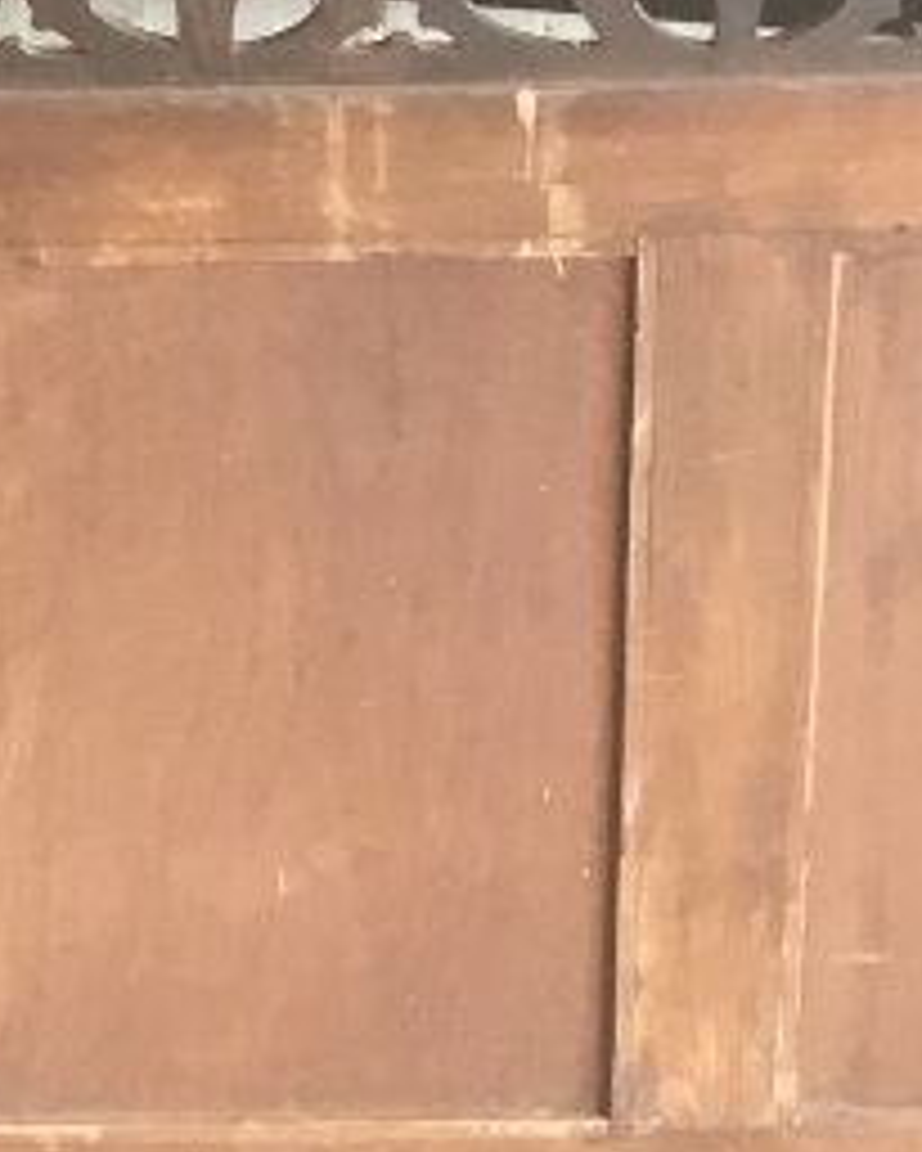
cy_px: 958
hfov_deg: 10.8
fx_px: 4841
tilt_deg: -22.2
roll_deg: +0.2
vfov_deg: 13.5
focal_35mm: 142
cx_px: 153
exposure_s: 1/33
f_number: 2.4
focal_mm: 3.3
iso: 40
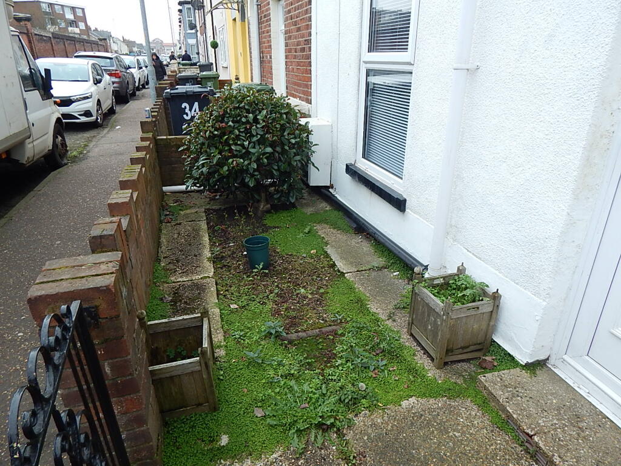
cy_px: 233
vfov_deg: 61.1
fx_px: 395
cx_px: 310
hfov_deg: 76.4
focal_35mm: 22
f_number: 3
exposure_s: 1/200
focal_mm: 4
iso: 125
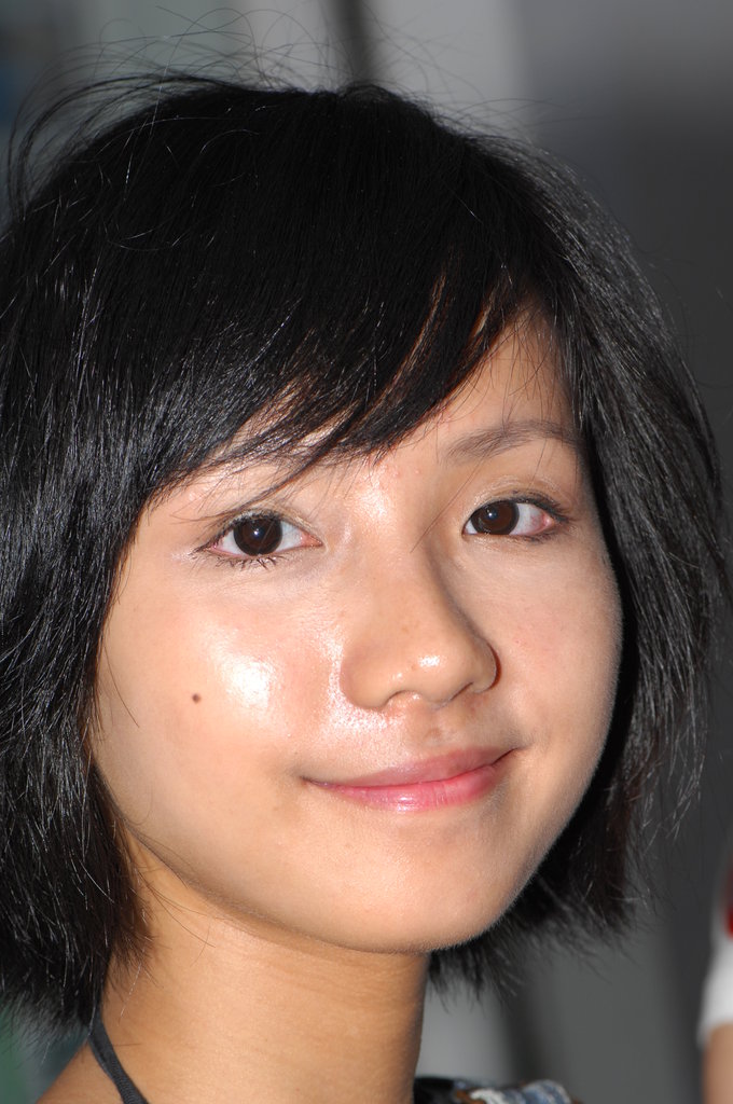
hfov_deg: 8.7
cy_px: 552
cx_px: 366
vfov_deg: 13.1
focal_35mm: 158
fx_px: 4823
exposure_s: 1/250
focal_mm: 105
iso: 200
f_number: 7.1
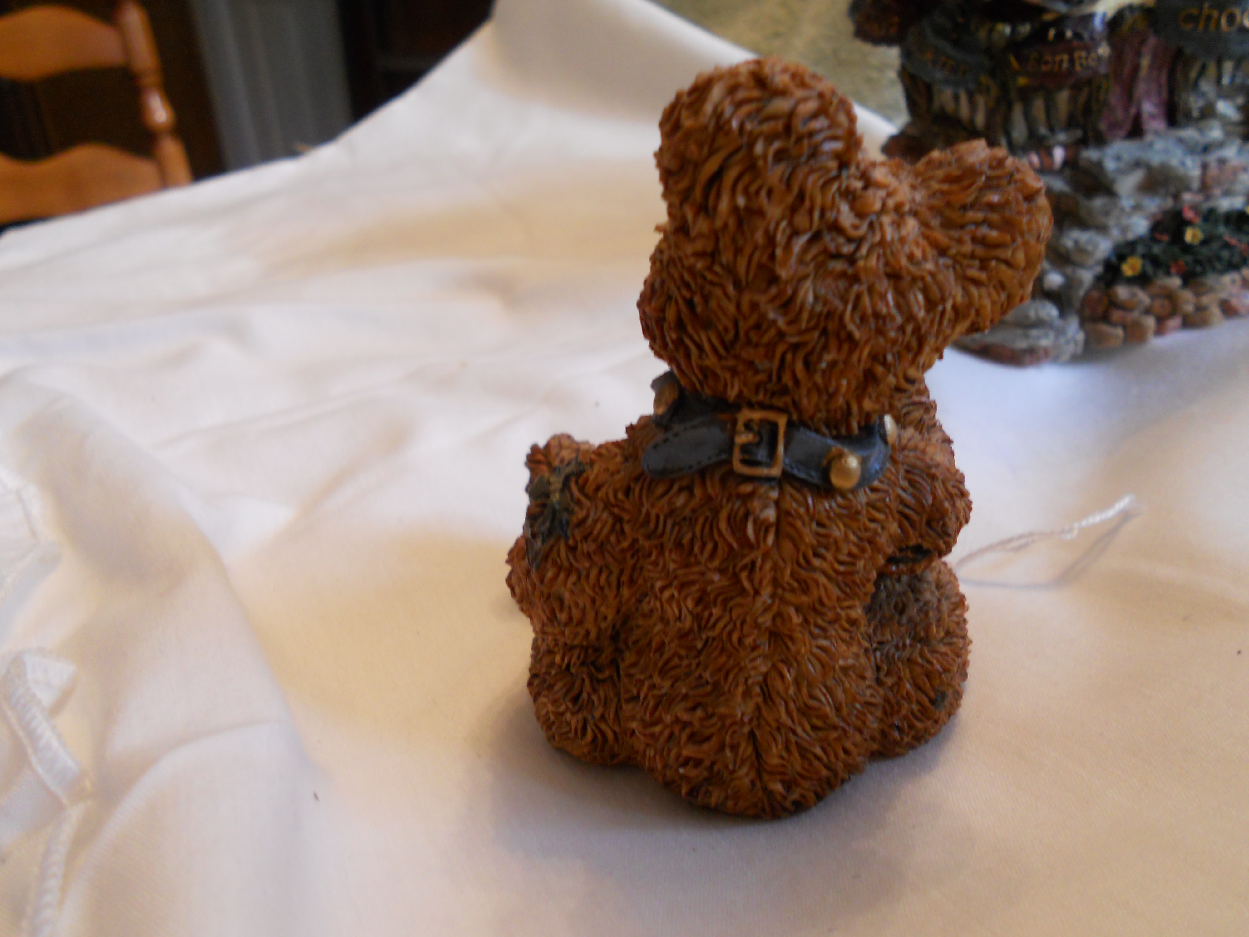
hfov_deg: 56.8
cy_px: 468
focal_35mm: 32
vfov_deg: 44.2
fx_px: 1155
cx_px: 624
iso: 250
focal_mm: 5.8
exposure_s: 1/30
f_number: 3.5
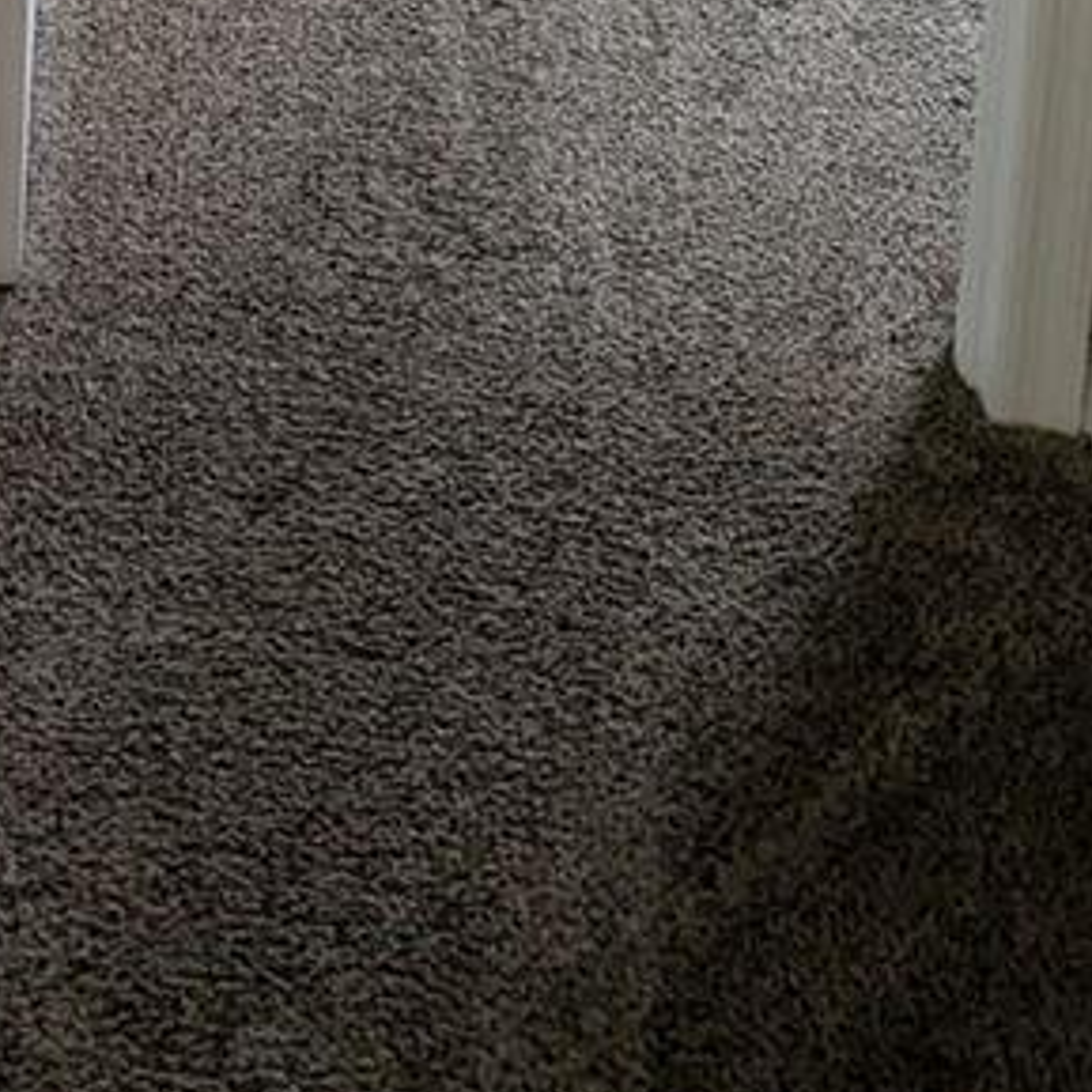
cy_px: -816
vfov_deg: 15.4
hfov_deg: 17.5
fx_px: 3533
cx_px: 257
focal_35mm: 99
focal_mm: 4.38
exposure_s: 1/30
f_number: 1.73
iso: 705
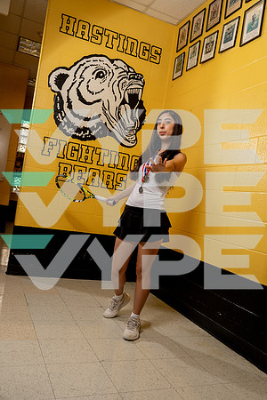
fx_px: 334
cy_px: 200
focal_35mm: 30
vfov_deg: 61.9
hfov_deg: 43.6
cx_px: 134
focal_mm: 30
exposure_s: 1/250
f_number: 5.6
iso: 500
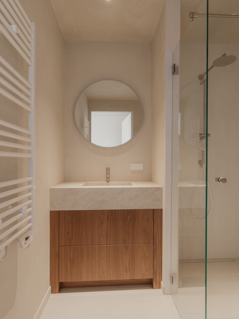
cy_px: 163
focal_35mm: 20
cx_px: 122
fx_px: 184
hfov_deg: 66.0
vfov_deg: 81.7
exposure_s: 1/4
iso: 320
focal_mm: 18
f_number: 11
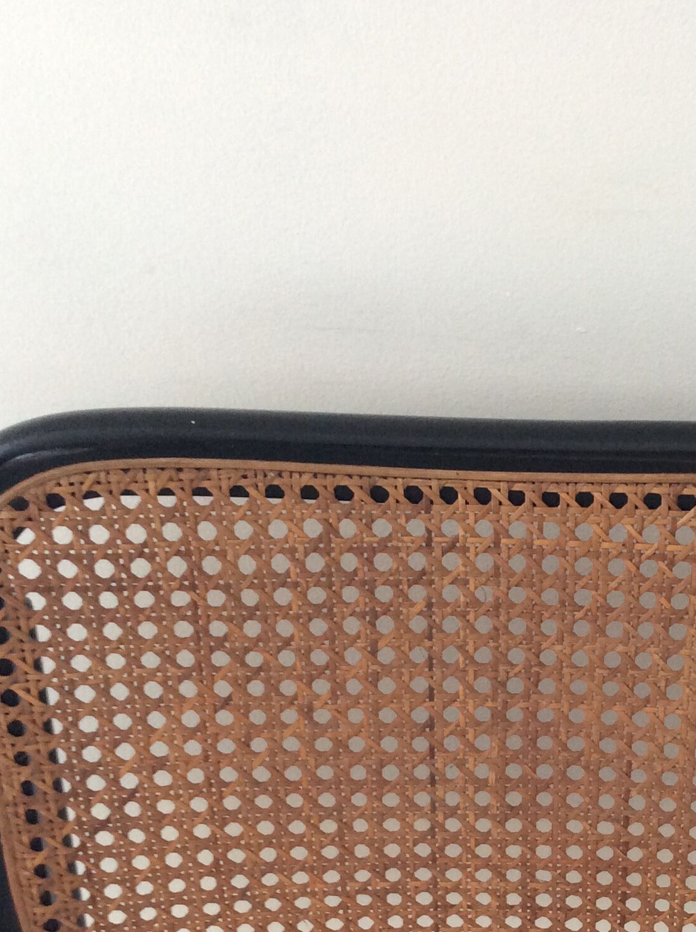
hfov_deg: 25.5
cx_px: 571
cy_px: 725
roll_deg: +0.3
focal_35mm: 56
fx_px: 1505
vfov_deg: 33.5
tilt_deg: -37.8
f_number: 2.4
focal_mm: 3.3
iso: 100
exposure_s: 1/25
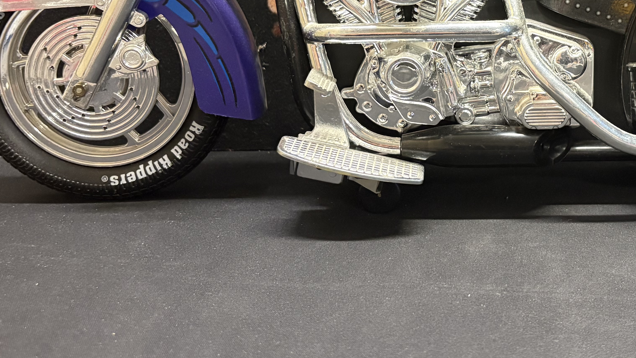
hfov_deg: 38.3
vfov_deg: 22.1
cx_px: 470
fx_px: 894
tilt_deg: -10.5
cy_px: 36
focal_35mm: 53
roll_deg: +0.7
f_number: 1.6
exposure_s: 1/60
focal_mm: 5.96
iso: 400
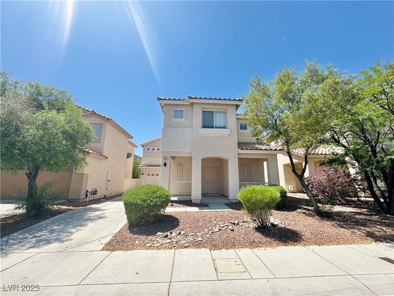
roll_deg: -0.3
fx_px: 159
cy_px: 148
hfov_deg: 102.1
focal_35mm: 14
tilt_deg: +13.5
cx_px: 197
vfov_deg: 85.7
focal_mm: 2.22
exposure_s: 1/1689
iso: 40
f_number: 2.2
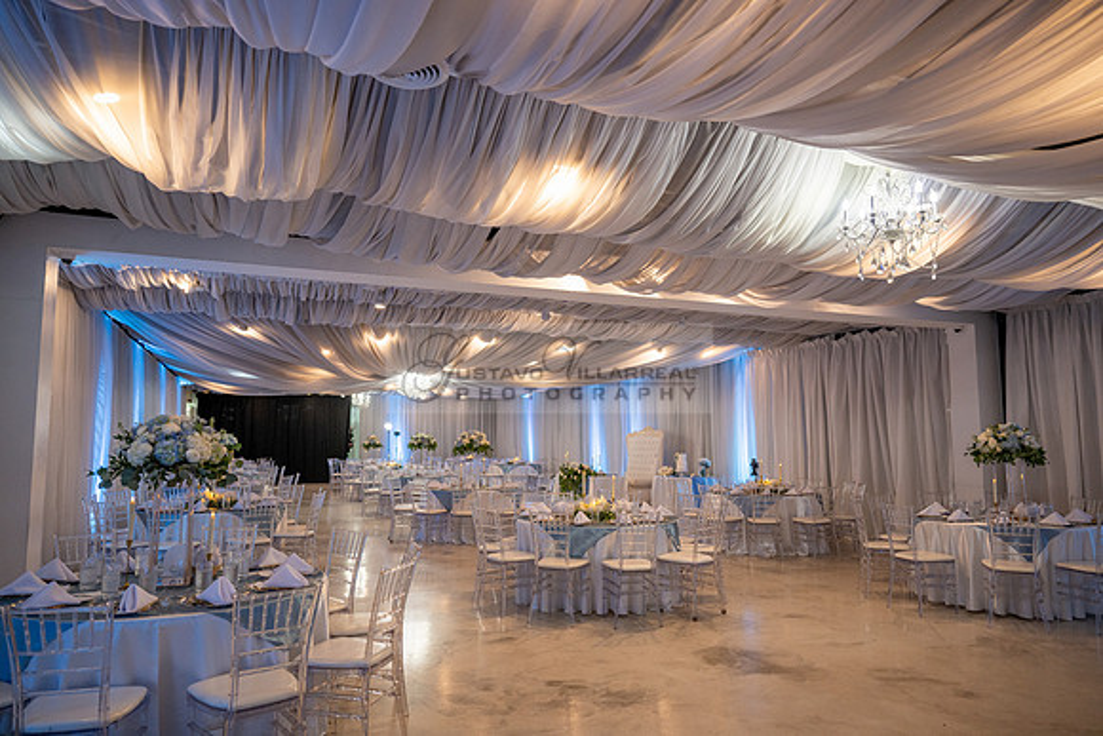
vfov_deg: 53.2
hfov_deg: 73.7
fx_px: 735
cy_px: 368
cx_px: 552
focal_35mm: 24
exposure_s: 1/160
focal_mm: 24
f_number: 2.8
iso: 640
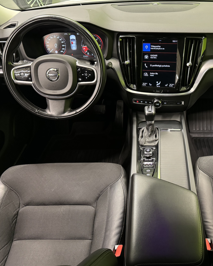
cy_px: 131
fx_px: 252
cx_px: 150
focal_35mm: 32
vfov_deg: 55.7
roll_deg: +2.3
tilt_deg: -36.5
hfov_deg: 44.7
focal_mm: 6.76
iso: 1000
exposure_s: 1/40
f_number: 1.78
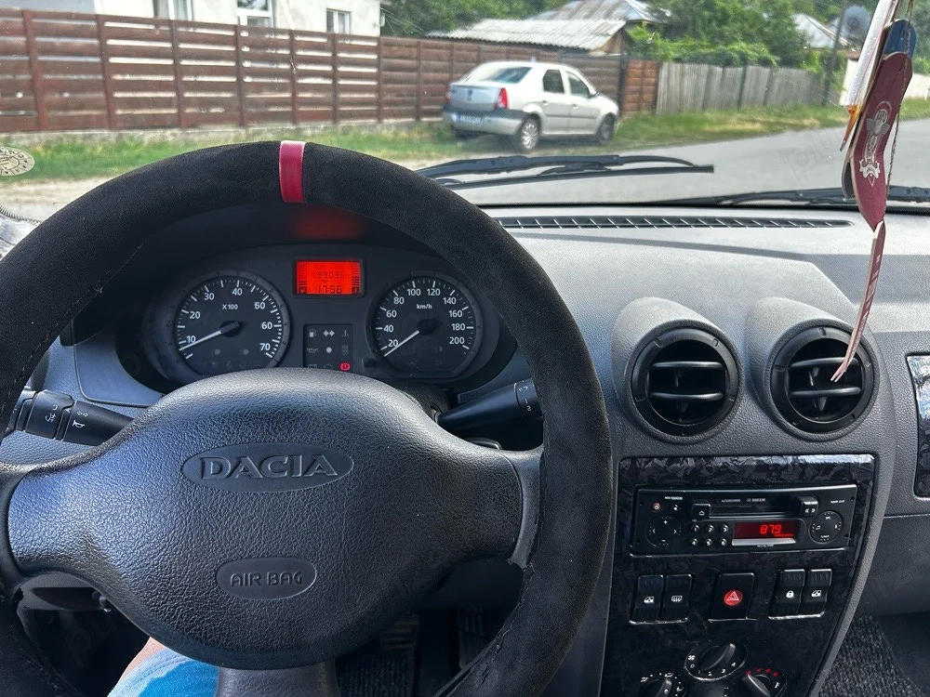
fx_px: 699
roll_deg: -1.6
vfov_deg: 53.1
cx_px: 465
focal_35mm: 26
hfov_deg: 67.3
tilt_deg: -21.4
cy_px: 348
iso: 32
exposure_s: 1/122
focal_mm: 5.7
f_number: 1.5
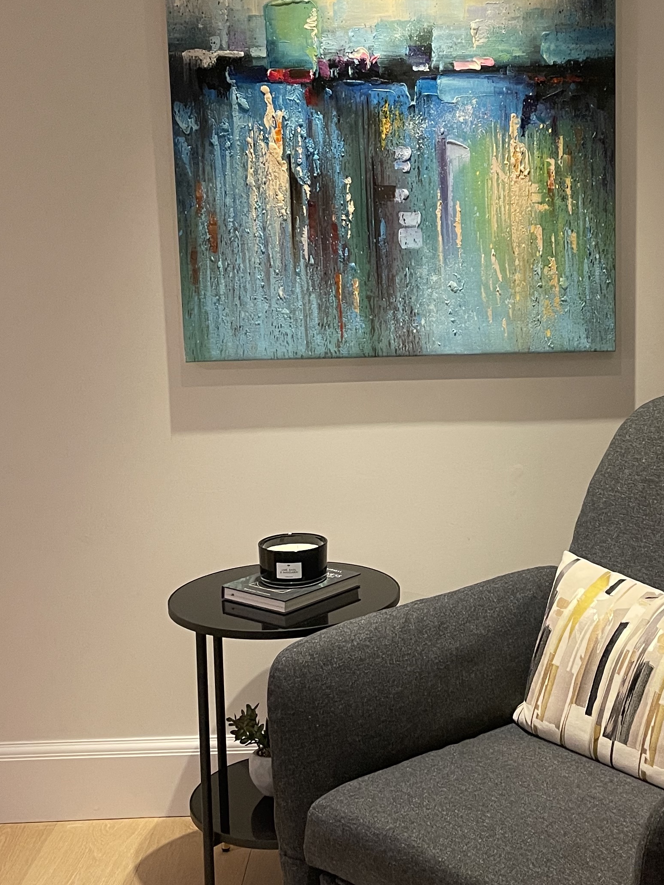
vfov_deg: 37.4
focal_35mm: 51
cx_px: 444
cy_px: 362
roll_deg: +1.6
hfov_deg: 28.4
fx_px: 1304
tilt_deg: -8.6
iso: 320
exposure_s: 1/55
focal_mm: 5.1
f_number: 1.6
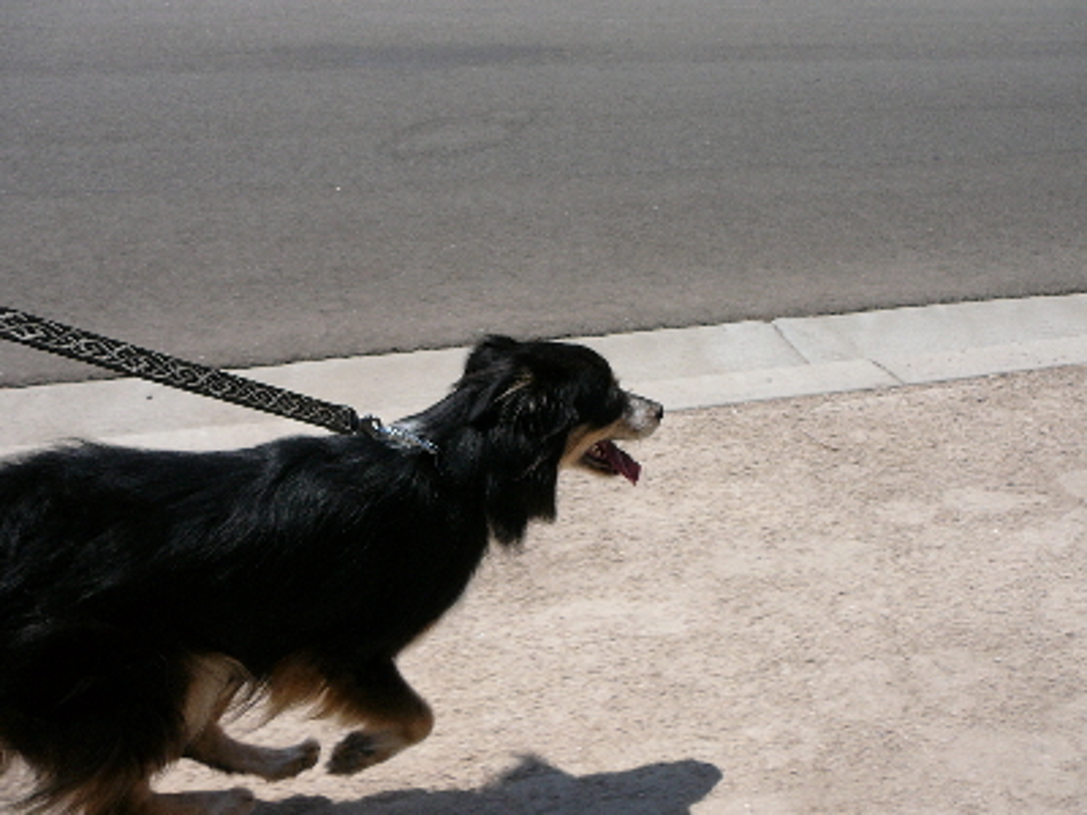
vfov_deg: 40.7
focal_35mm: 35
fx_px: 1099
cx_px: 544
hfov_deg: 52.6
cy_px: 408
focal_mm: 5.2
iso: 80
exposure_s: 1/640
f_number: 5
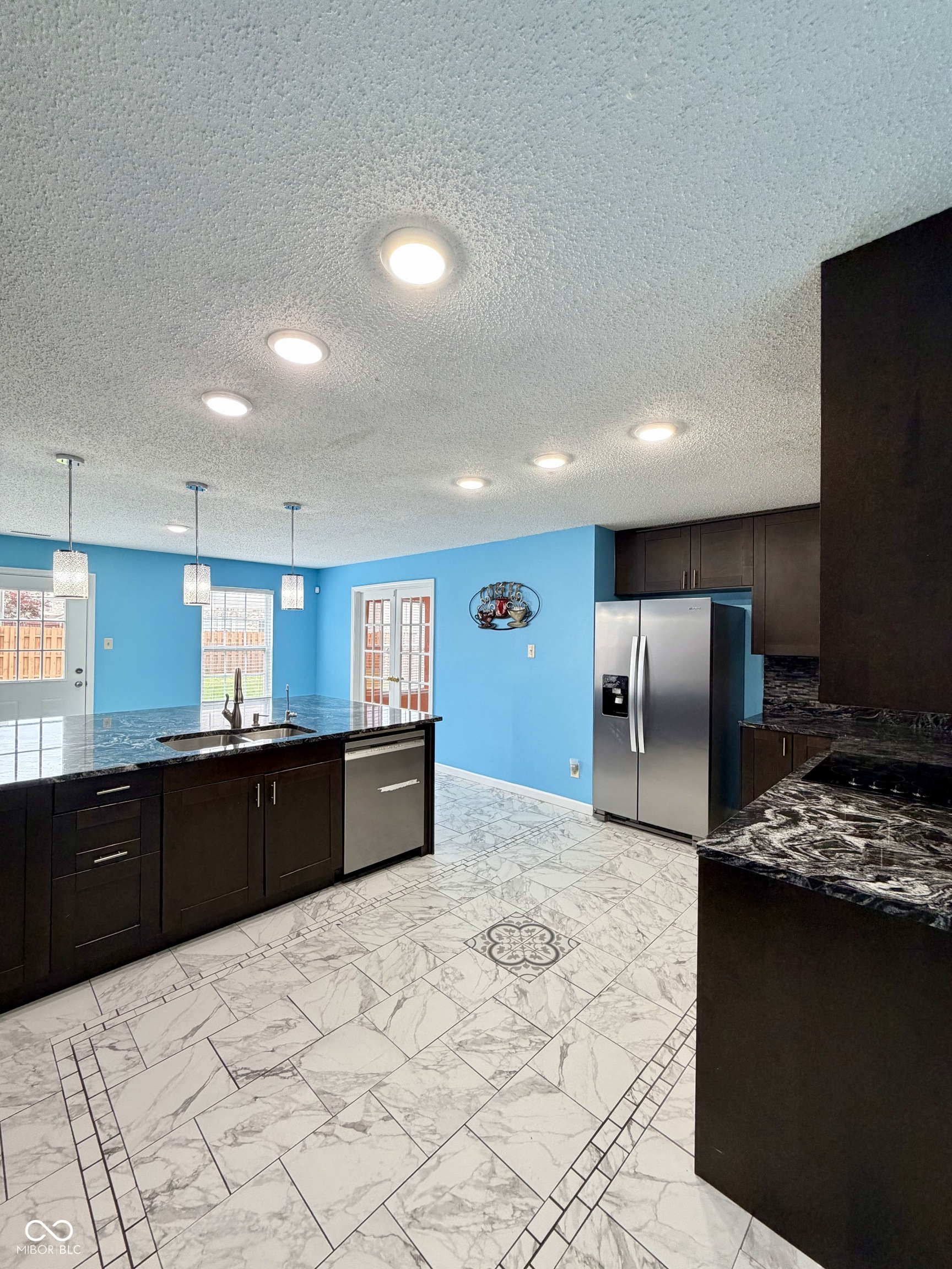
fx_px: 513
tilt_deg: -0.2
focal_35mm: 14
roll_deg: -1.5
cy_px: 634
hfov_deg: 85.7
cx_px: 476
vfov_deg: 102.1
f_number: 2.2
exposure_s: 1/60
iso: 200
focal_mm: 2.22
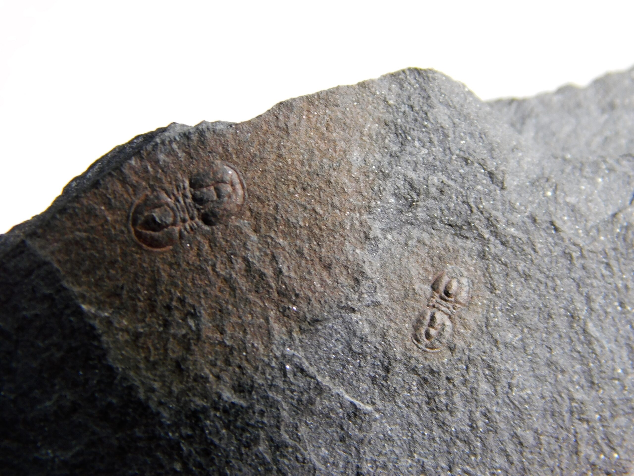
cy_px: 238
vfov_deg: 7.4
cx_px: 317
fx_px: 3700
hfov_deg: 9.8
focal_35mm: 202
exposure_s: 1/60
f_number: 5.4
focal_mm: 35.9
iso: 125
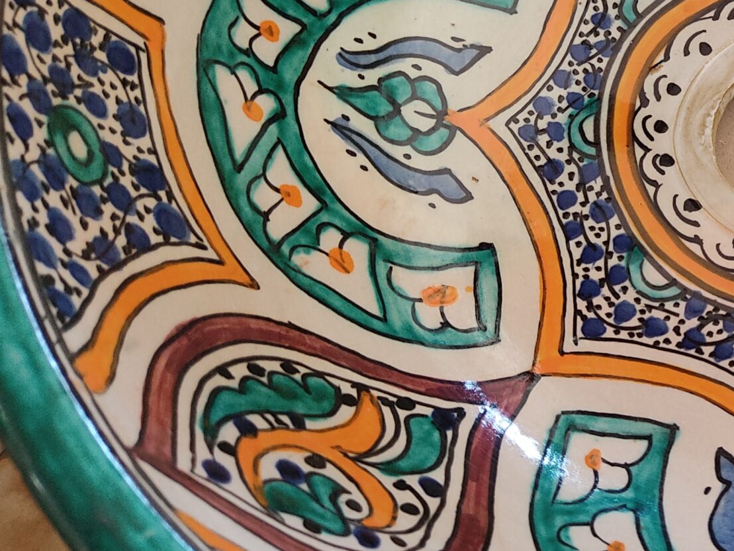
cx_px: 805
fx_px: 1272
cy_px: 124
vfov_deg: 24.1
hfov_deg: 29.1
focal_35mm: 60
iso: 834
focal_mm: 4.74
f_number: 1.79
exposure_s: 1/30
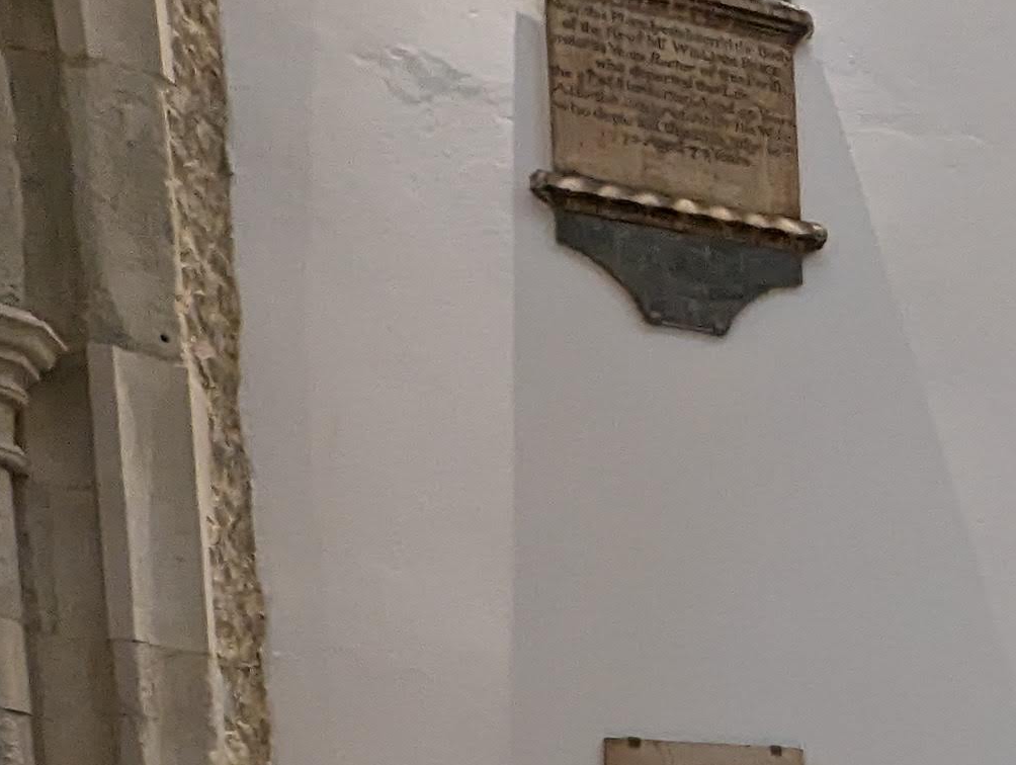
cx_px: 1543
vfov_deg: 19.1
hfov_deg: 23.5
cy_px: 1225
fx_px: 1911
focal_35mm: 65
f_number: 2.2
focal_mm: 2.35
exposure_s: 1/25
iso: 256
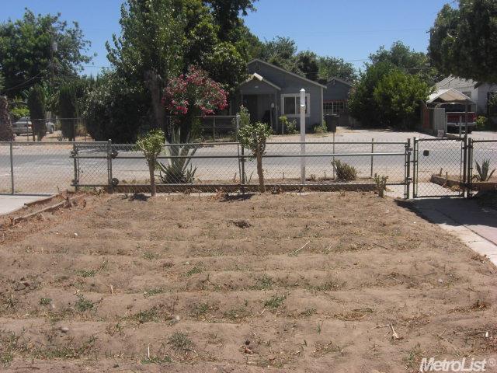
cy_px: 186
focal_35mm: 38
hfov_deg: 49.0
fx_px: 546
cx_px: 248
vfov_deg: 37.7
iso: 80
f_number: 8
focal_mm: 7.9
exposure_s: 1/200
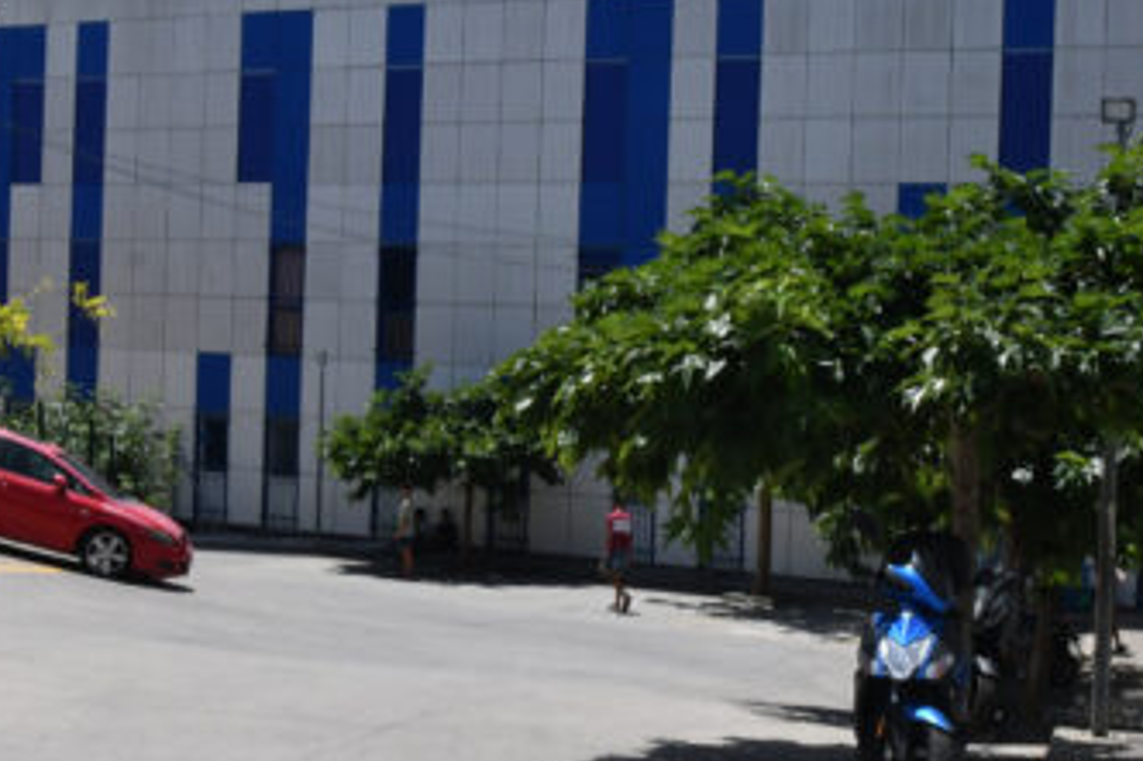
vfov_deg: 22.2
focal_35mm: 61
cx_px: 609
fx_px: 1936
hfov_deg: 32.9
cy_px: 380
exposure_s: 1/800
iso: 800
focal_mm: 18
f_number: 18
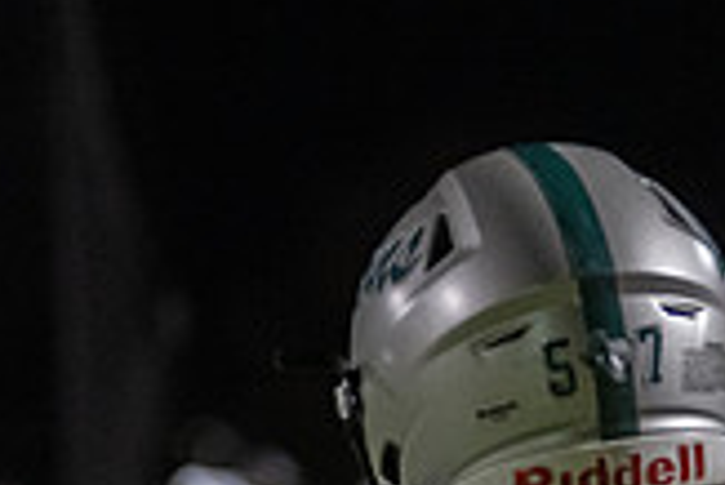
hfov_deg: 5.0
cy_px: 790
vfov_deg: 3.3
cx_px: 187
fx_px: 8304
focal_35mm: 412
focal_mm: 116
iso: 6400
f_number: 2.8
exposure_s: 1/1250
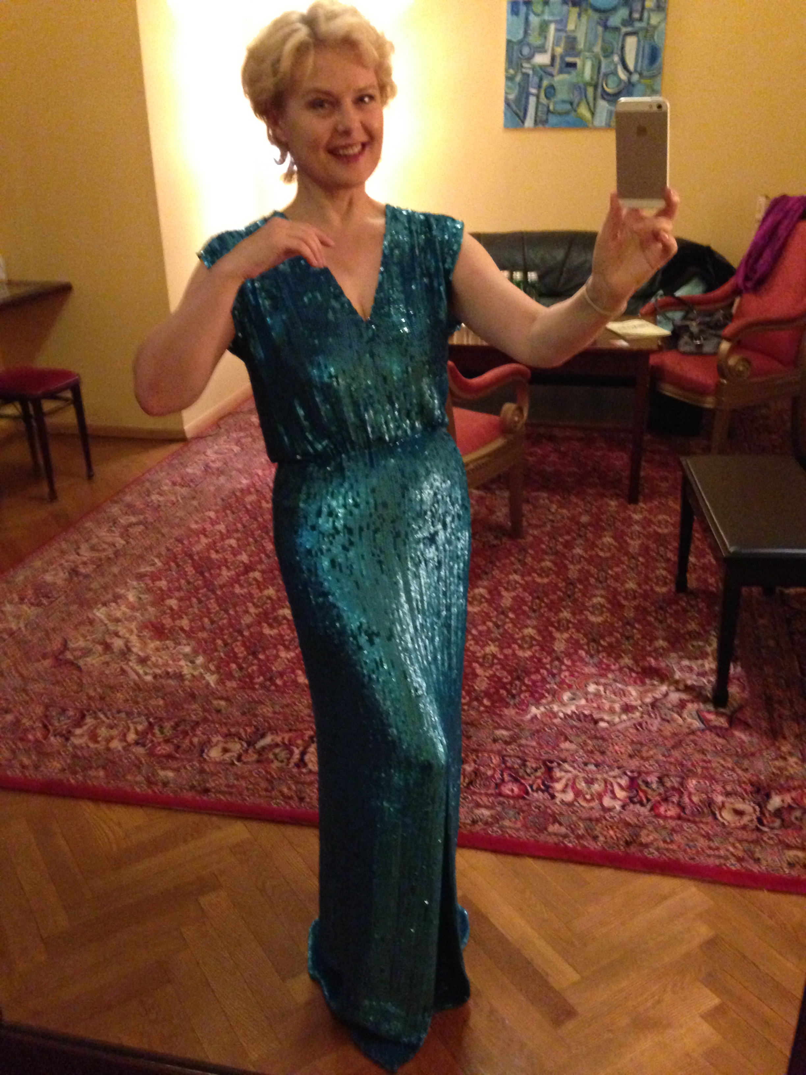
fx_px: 1024
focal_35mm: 33
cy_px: 538
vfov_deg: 55.4
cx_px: 403
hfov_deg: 42.9
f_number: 2.4
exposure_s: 1/15
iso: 640
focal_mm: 4.13
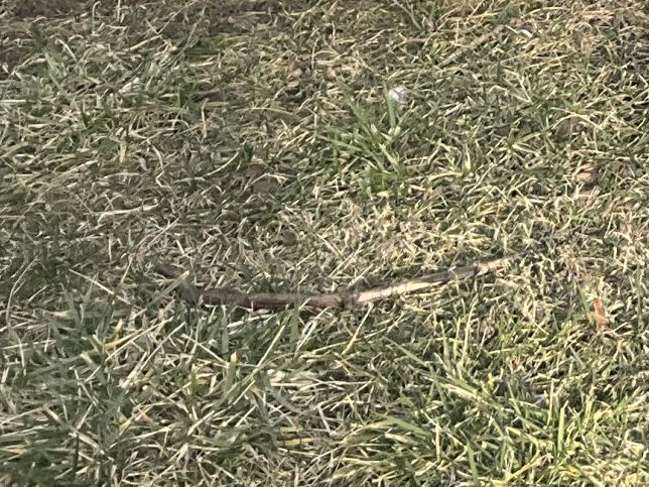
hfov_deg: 13.1
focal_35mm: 135
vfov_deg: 10.3
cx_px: 1182
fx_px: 2531
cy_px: -424
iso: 25
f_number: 1.8
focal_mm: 3
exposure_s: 1/391
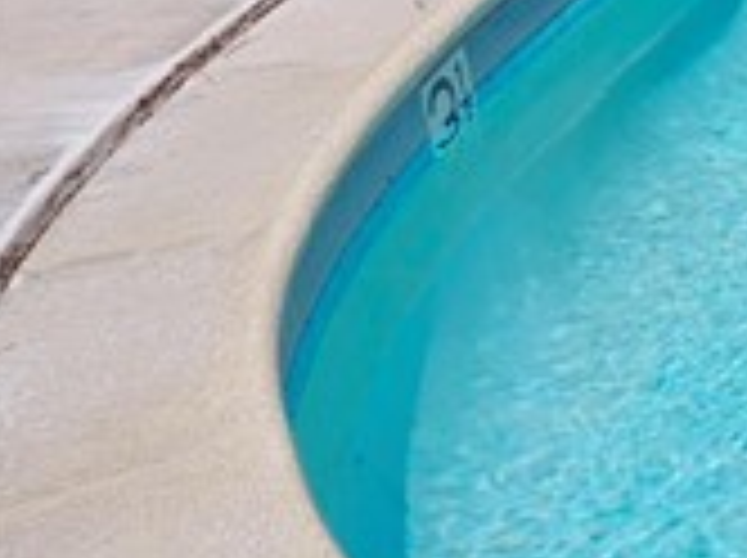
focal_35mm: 142
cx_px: 2277
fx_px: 3060
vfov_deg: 10.2
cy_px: -184
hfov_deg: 10.1
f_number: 1.7
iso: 10
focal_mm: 6.3
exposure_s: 1/1874
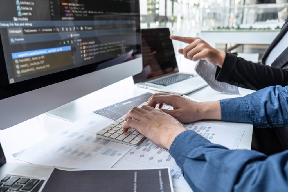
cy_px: 96
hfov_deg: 63.7
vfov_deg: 45.0
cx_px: 144
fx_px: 232
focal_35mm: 29
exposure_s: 1/100
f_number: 2.8
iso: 250
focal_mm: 19.6
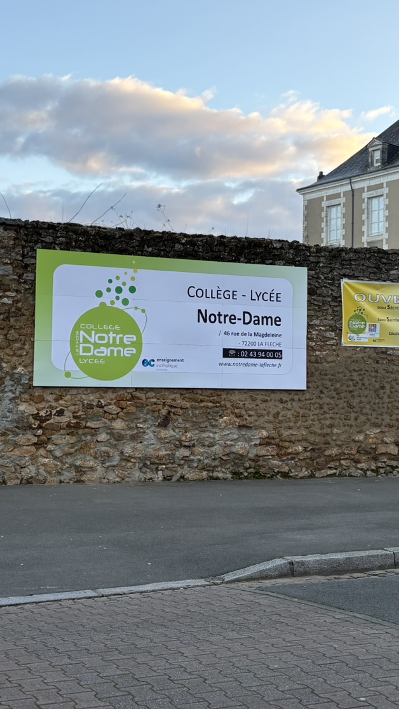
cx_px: 213
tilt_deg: +3.1
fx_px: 978
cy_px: 325
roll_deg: +0.2
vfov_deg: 39.8
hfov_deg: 23.1
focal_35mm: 52
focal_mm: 5.96
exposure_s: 1/395
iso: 50
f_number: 1.6
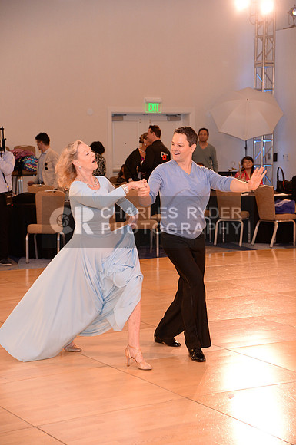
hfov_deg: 18.1
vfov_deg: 27.0
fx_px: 928
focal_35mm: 75
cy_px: 222
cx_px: 148
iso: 2500
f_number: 5
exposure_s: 1/200
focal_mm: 75
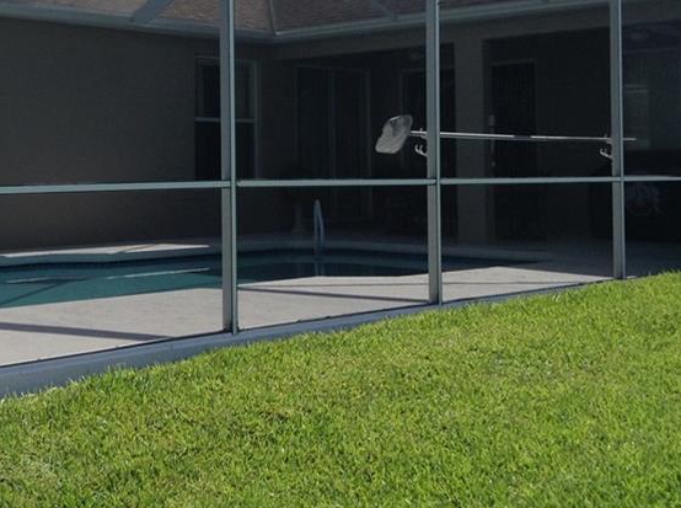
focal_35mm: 61
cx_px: 194
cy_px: 95
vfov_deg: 23.5
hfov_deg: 31.3
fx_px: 1197
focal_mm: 3.3
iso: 25
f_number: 2.4
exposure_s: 1/1054
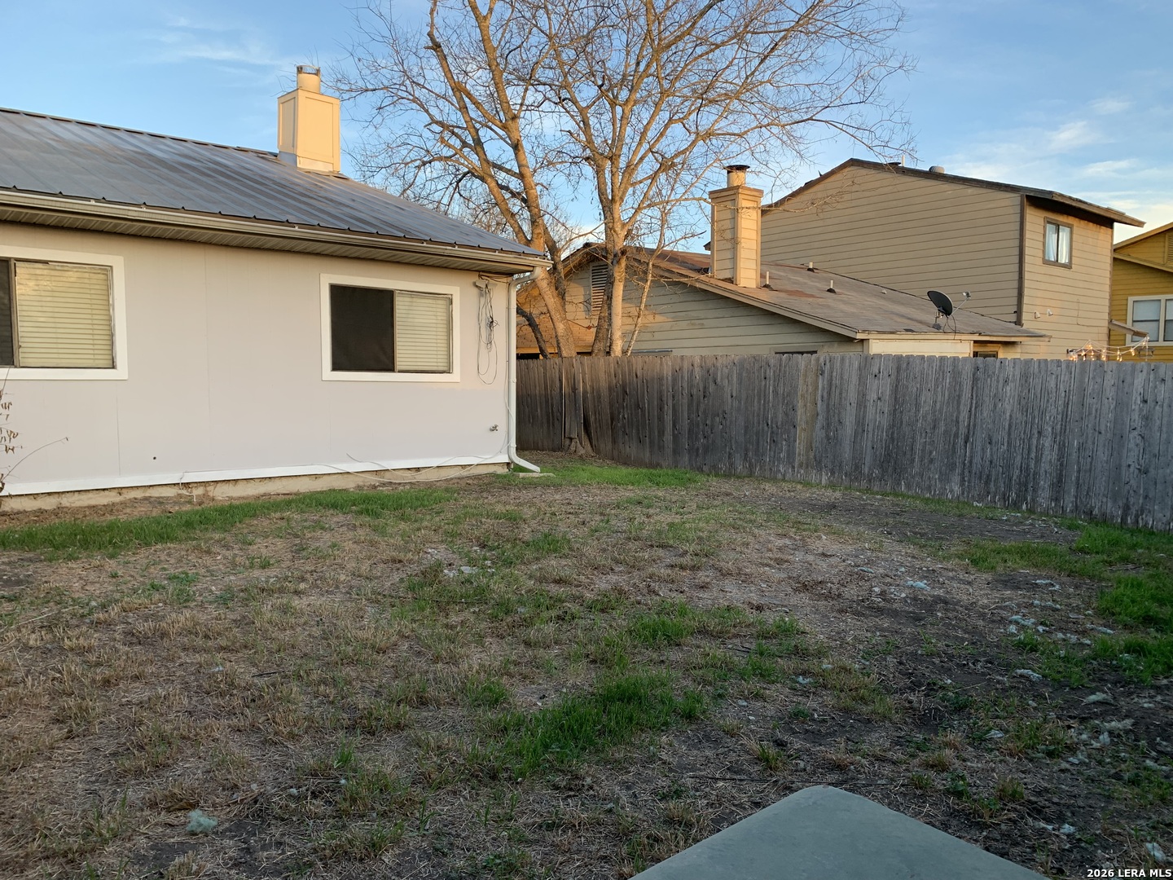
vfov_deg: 53.1
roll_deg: +0.7
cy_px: 440
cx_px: 586
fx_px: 881
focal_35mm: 26
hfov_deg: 67.3
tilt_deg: -6.1
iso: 32
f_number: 1.8
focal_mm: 4.25
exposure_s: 1/121
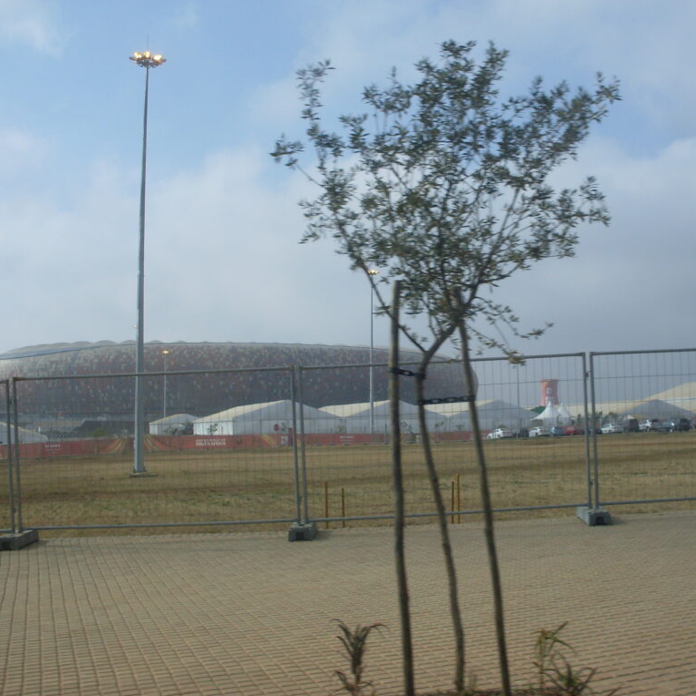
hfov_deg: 37.3
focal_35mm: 45
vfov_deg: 37.6
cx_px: 443
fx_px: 1024
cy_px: 347
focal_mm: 6.3
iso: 80
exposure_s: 1/250
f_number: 8.4
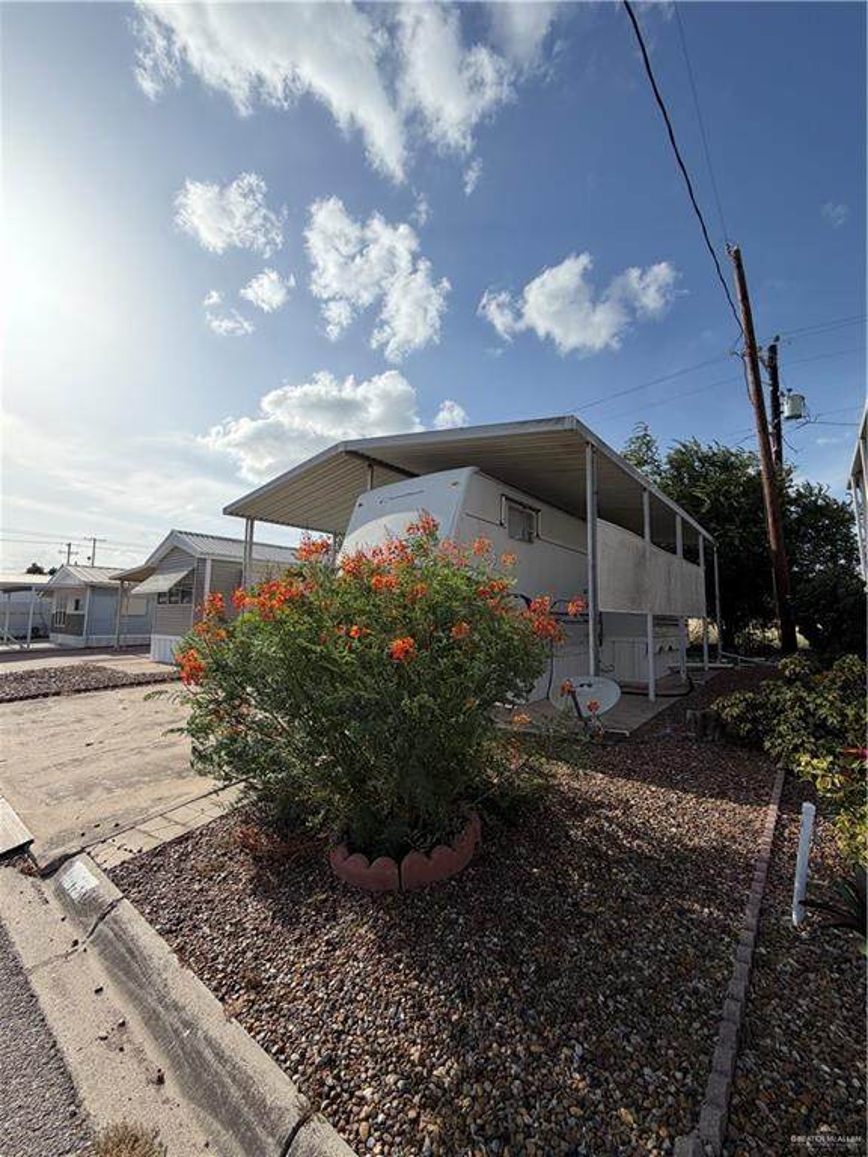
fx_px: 468
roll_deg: +0.9
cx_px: 434
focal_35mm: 14
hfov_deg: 85.7
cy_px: 578
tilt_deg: +6.6
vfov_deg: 102.1
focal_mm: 2.22
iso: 20
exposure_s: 1/1259
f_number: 2.2
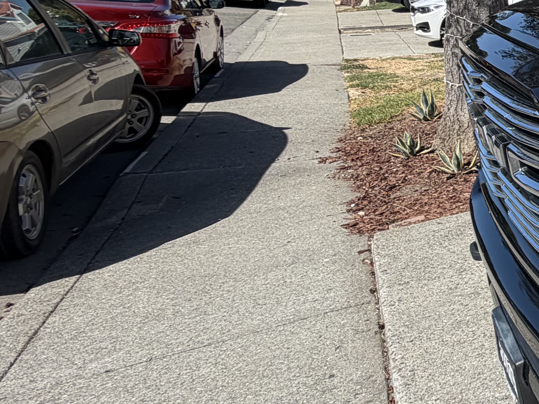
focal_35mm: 45
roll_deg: -5.2
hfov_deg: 26.4
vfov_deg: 31.7
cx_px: 855
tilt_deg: -11.3
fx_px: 701
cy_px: 112
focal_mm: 2.22
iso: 25
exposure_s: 1/770
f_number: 2.2
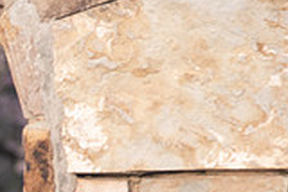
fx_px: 3475
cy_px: 193
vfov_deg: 3.2
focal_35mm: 434
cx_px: -153
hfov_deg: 4.7
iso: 500
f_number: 4.5
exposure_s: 1/125
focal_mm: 120
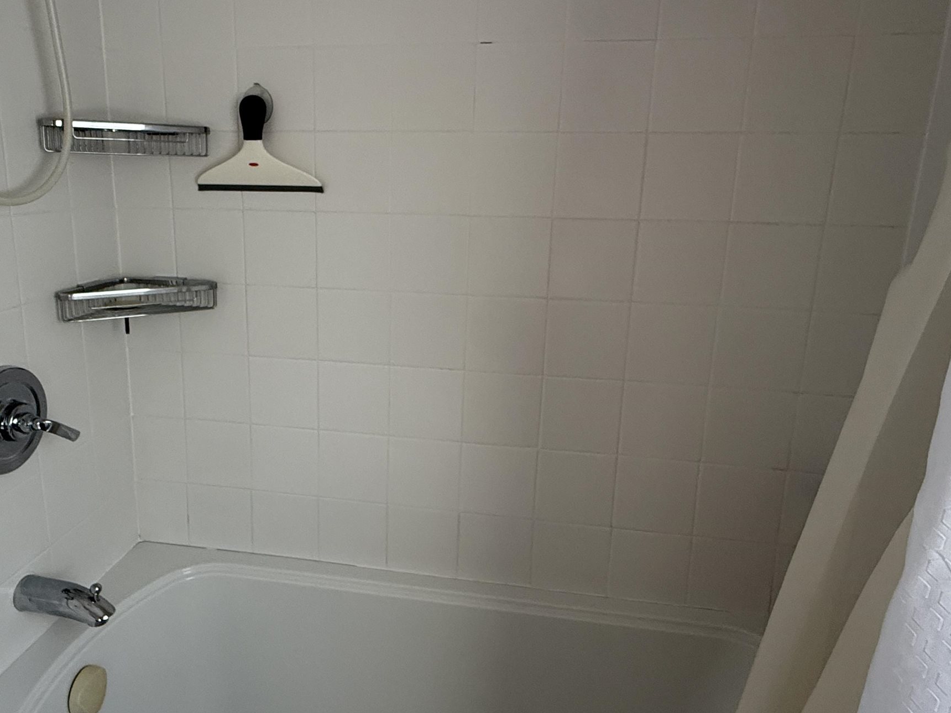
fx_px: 687
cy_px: 324
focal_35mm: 25
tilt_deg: -13.0
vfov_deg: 54.8
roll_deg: -0.7
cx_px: 398
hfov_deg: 68.9
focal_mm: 2.22
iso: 250
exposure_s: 1/99
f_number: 2.2
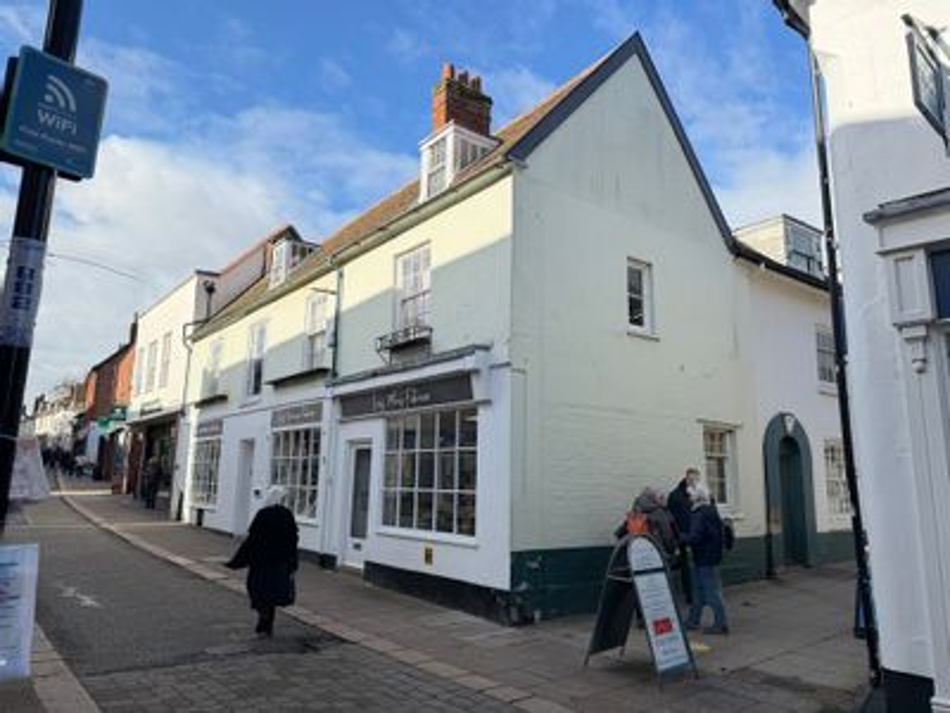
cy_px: 356
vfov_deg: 56.8
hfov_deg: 71.6
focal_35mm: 24
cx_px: 475
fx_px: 659
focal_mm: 6.76
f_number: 1.78
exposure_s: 1/3584
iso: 80
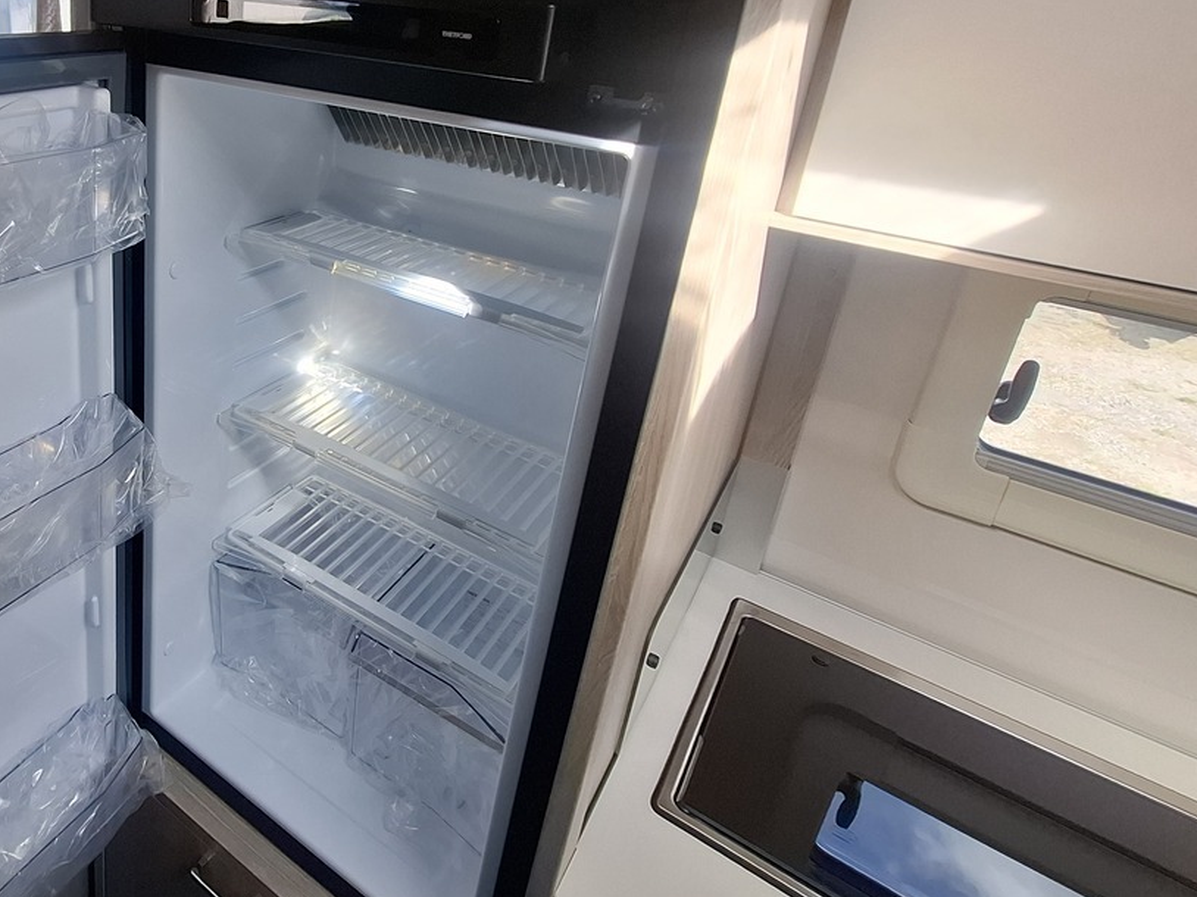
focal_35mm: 23
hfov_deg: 66.3
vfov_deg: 56.8
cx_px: 221
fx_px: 795
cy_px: 262
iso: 40
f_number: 2.2
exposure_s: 1/100
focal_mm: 1.74
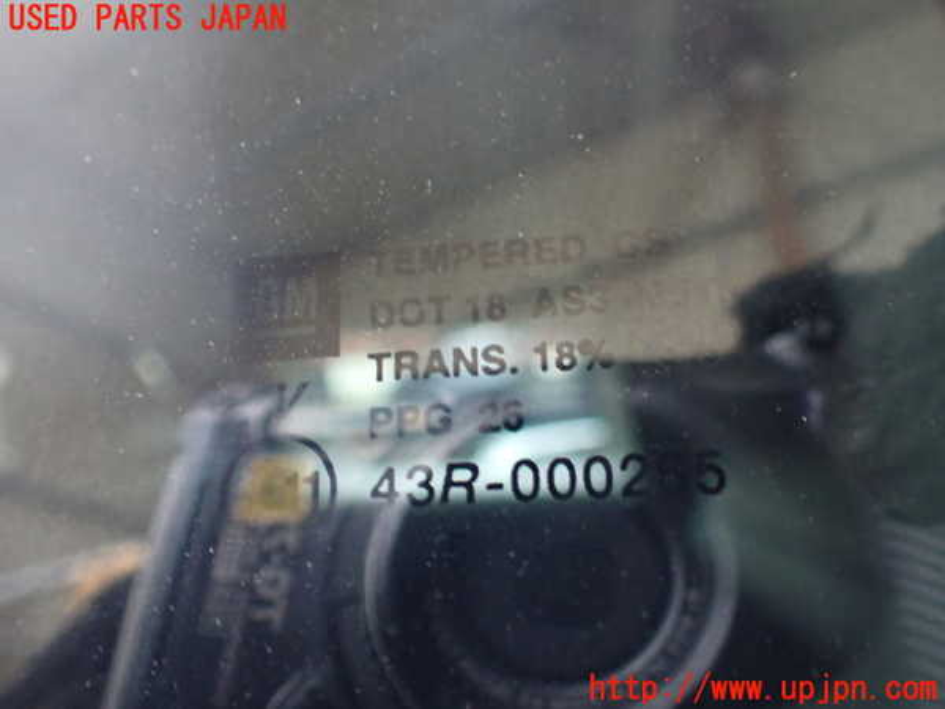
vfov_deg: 46.8
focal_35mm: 30
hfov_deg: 60.0
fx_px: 819
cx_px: 472
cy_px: 354
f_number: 2.3
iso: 1000
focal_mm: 5.4
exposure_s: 1/30
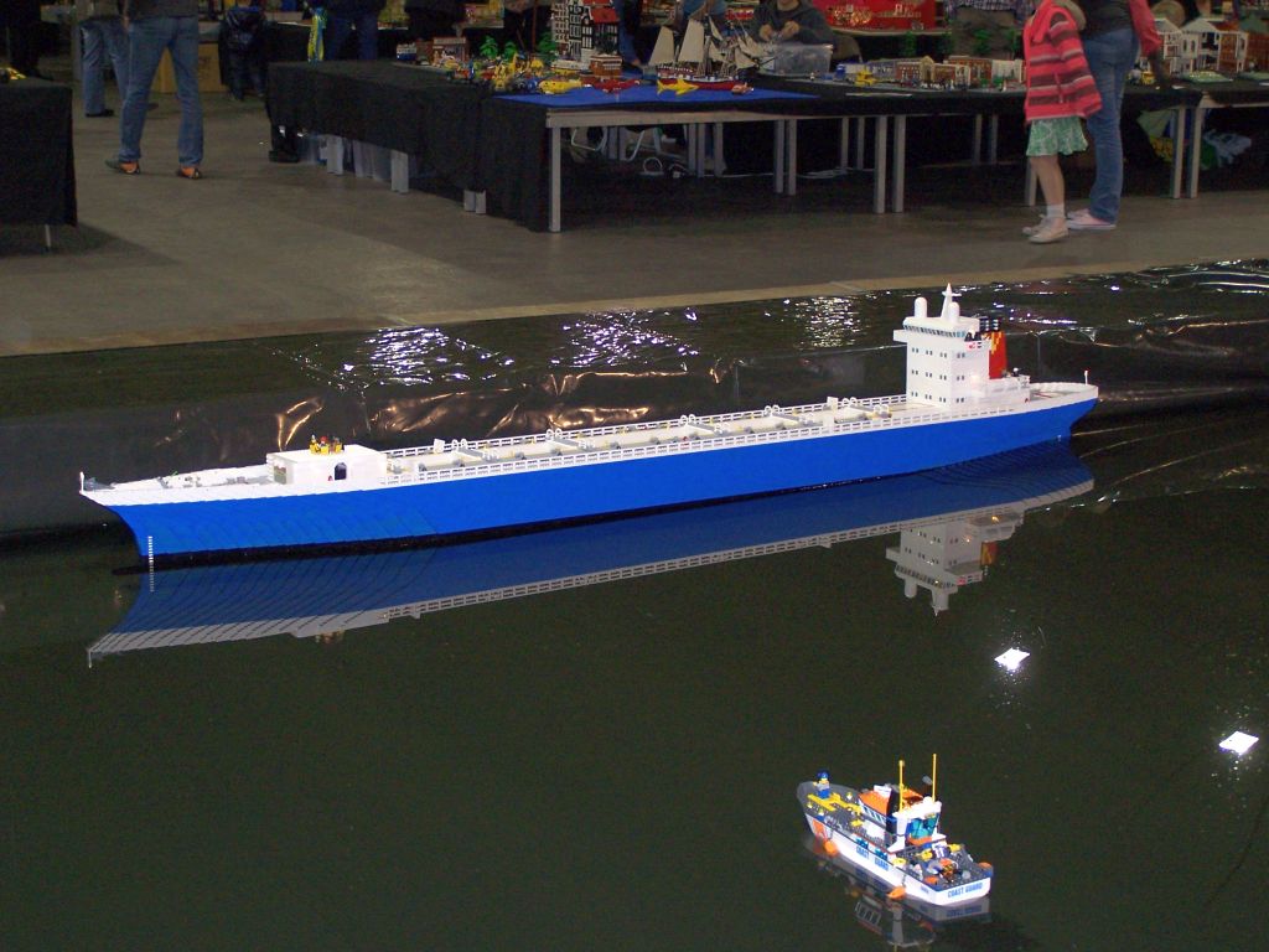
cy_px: 476
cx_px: 634
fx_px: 2456
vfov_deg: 21.9
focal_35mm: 67
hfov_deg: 29.0
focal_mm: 11.1
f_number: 3.2
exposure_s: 1/60
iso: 140
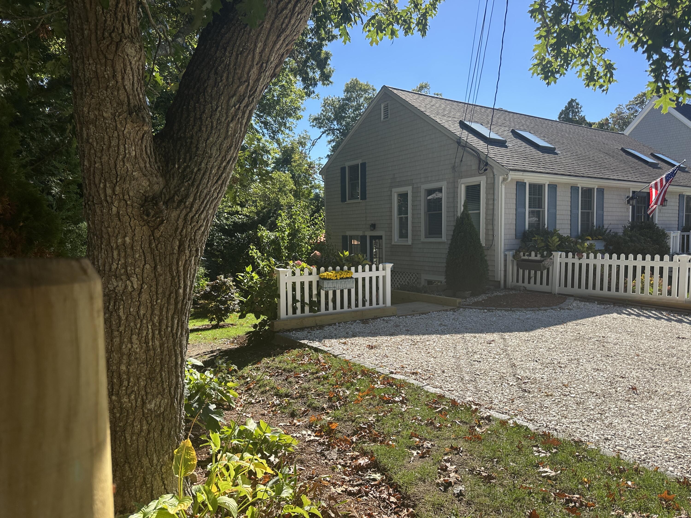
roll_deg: +0.4
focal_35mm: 24
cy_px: 259
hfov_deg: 71.6
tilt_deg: -3.6
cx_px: 346
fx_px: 479
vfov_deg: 56.8
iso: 80
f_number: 1.78
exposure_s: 1/2353
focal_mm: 6.86
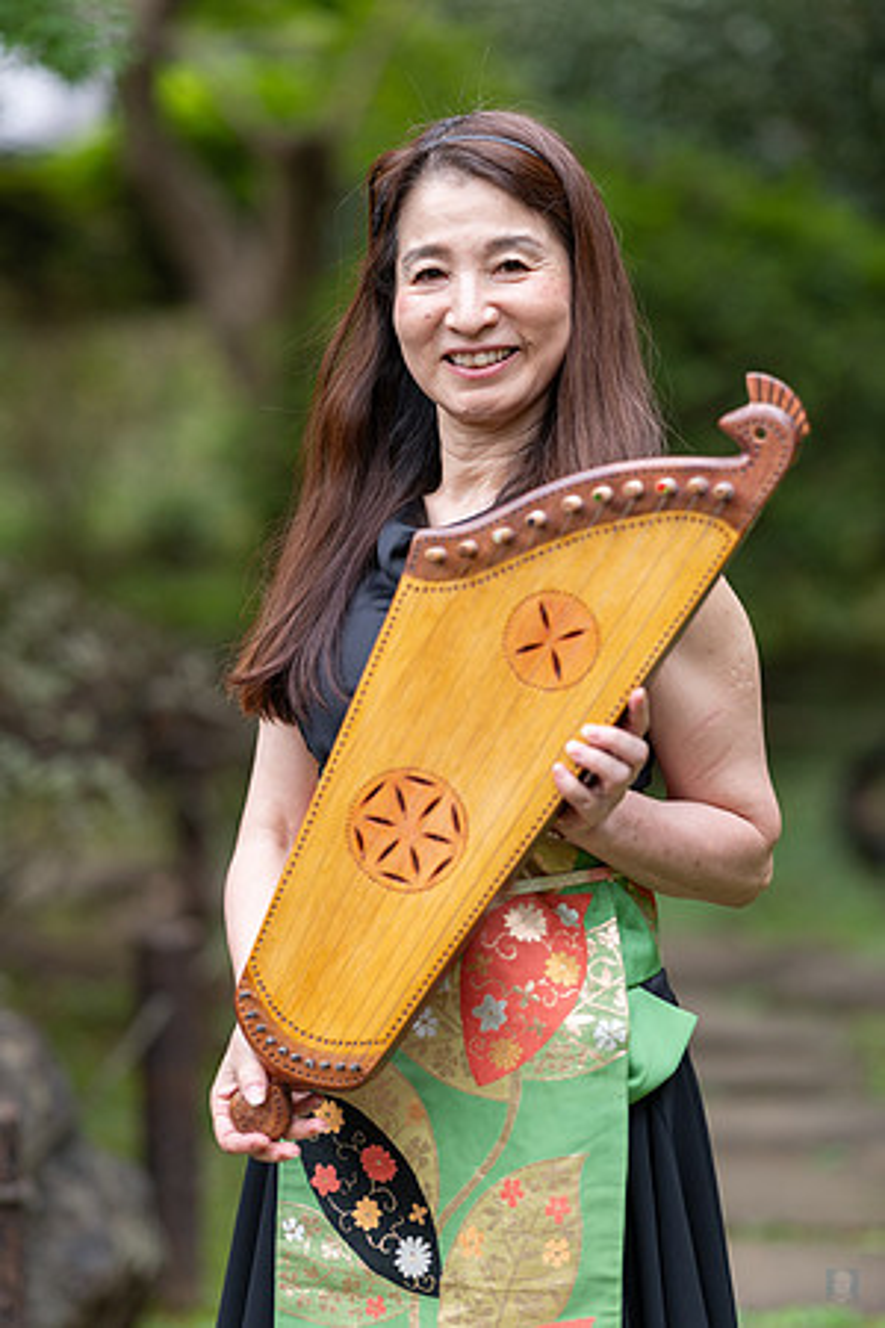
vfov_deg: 19.5
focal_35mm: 105
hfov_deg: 13.0
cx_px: 442
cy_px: 664
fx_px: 3872
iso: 180
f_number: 2.2
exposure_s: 1/250
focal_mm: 105
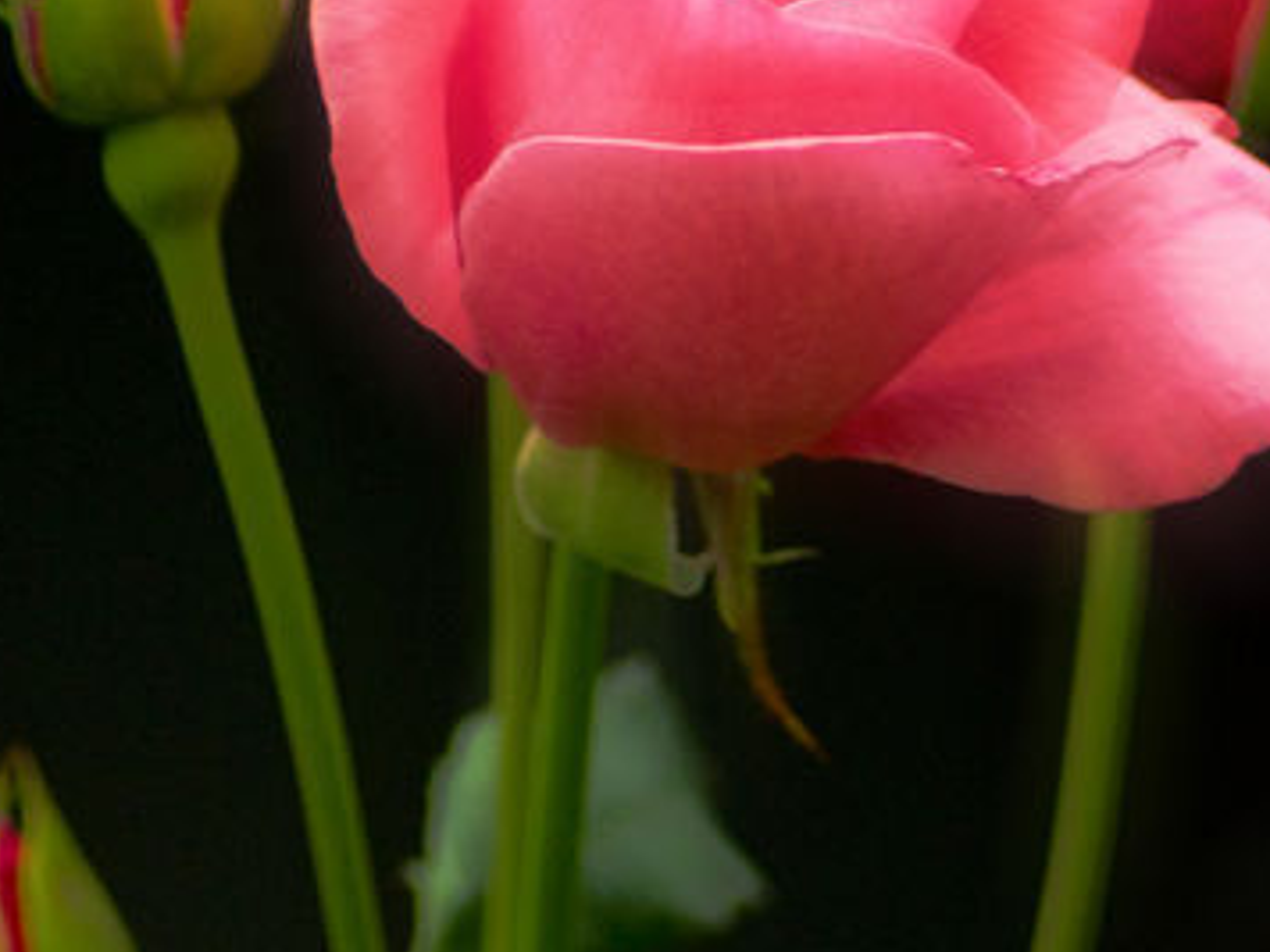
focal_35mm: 873
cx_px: 813
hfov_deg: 2.3
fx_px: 32029
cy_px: 674
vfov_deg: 1.7
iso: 640
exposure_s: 1/500
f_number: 6.3
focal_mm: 240
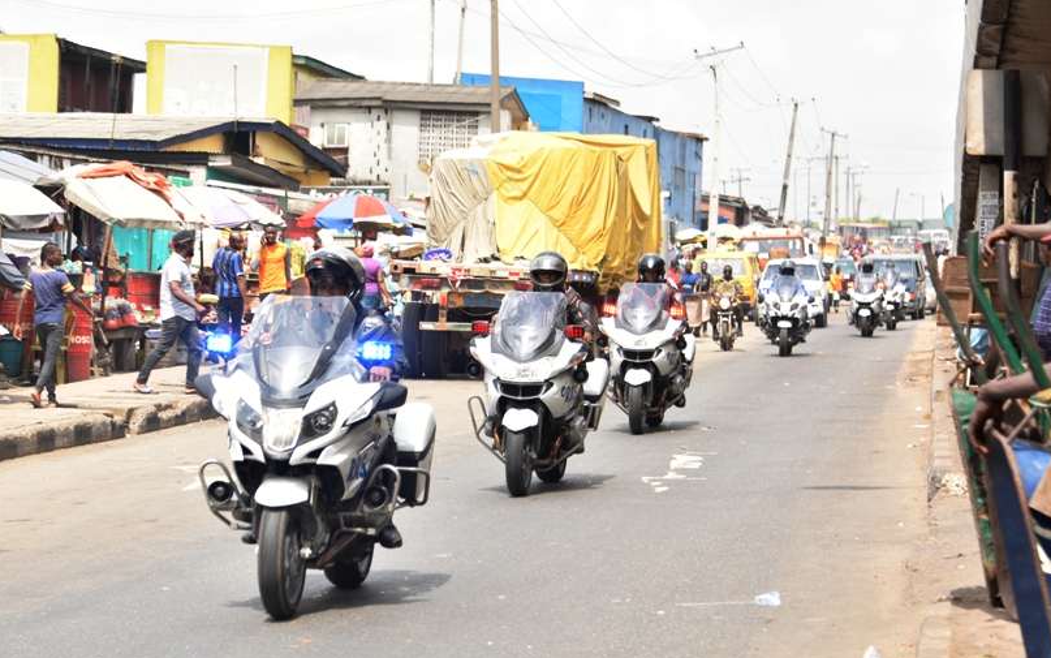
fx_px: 3037
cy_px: 401
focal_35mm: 106
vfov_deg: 12.4
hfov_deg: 19.6
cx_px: 395
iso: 64
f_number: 5
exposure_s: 1/125
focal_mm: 82
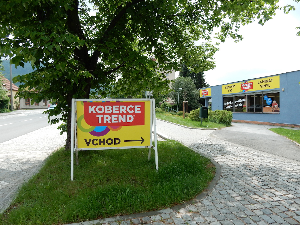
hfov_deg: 69.4
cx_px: 150
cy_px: 112
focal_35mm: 25
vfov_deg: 54.9
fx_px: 217
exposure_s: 1/800
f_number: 3.7
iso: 125
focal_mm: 4.5
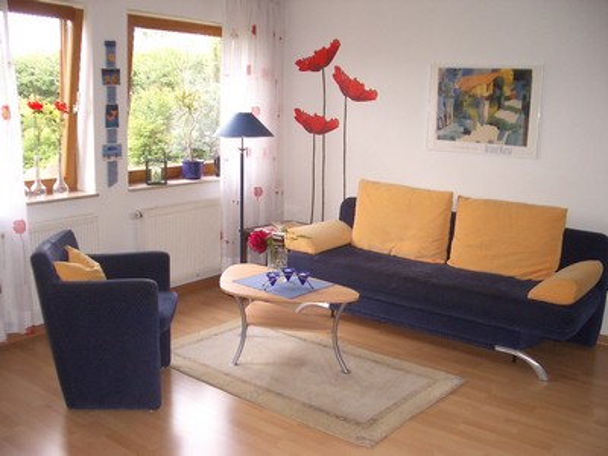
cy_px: 228
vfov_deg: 40.7
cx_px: 304
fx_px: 615
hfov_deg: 52.6
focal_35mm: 35
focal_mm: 5.8
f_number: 2.6
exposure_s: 1/100
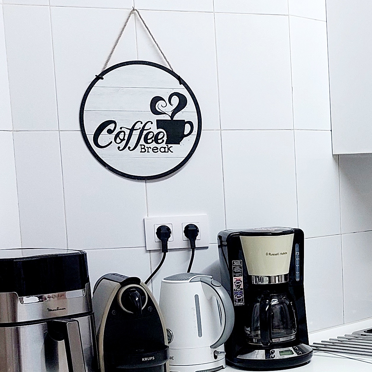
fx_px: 948
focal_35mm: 78
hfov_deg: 21.3
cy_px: 290
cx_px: 392
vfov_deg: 21.9
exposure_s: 1/50
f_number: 1.8
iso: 160
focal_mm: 5.23
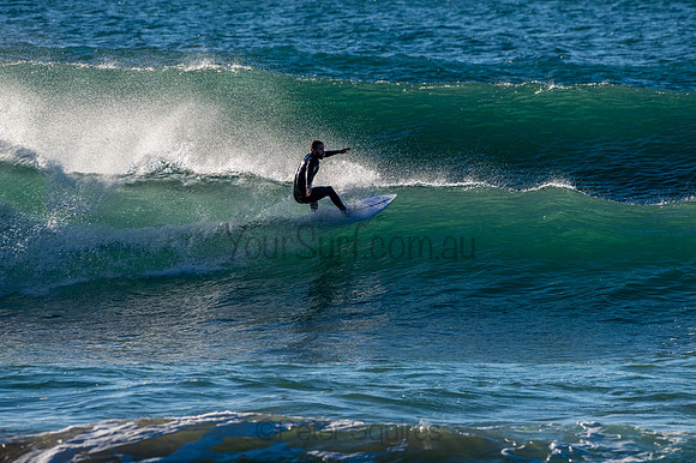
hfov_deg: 3.4
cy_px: 232
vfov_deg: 2.2
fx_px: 11839
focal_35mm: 613
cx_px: 348
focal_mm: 500
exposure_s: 1/320
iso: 64
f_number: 9
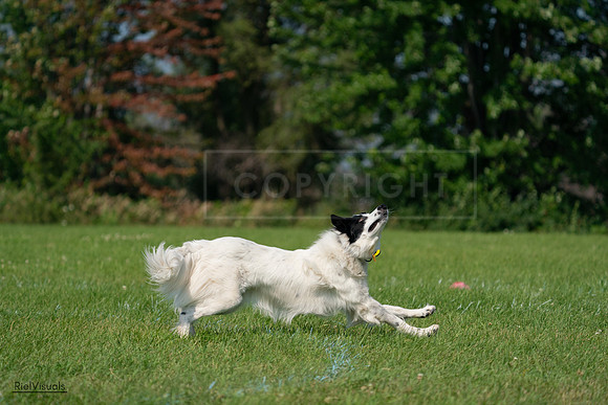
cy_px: 202
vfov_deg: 6.9
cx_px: 304
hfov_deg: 10.3
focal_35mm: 200
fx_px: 3378
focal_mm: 200
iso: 400
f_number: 5.6
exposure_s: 1/4000
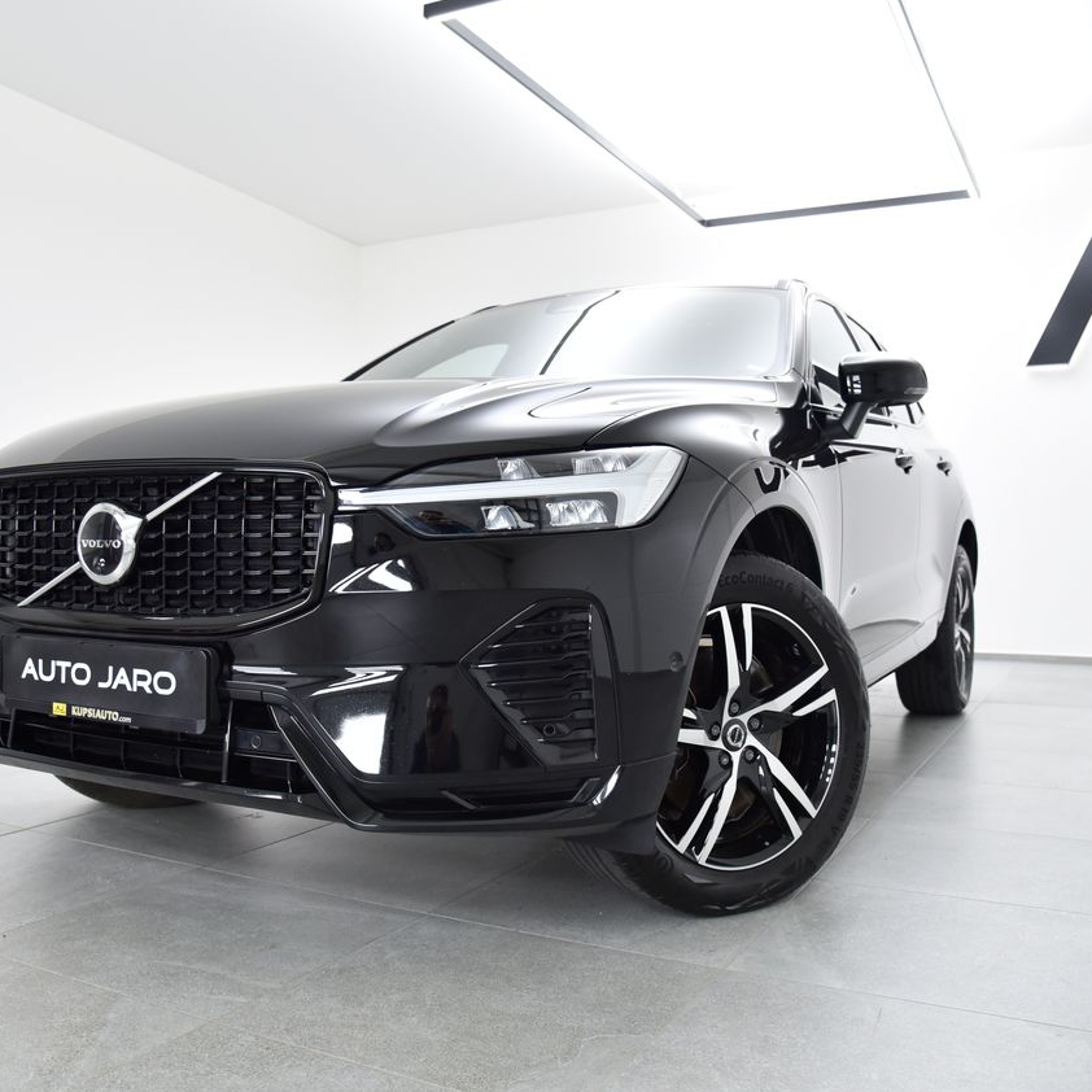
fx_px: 1106
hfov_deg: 52.4
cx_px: 489
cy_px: 542
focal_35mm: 31
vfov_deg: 52.5
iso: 1250
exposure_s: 1/200
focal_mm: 24
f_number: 4
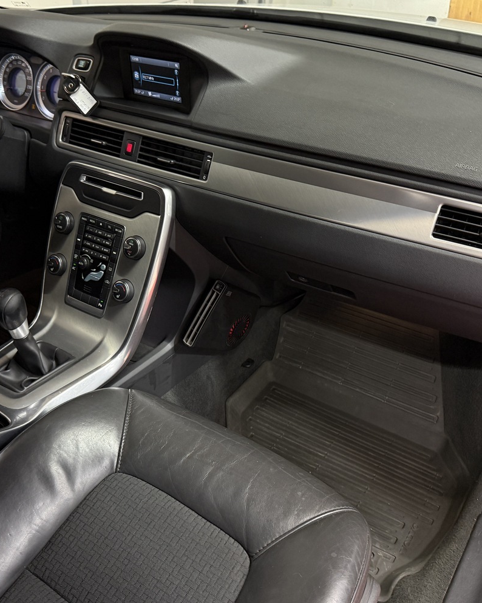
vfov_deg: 52.8
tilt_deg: -32.7
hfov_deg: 43.3
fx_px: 606
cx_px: 210
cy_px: 295
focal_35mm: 34
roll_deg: +0.9
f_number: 1.78
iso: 250
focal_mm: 6.76
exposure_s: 1/60
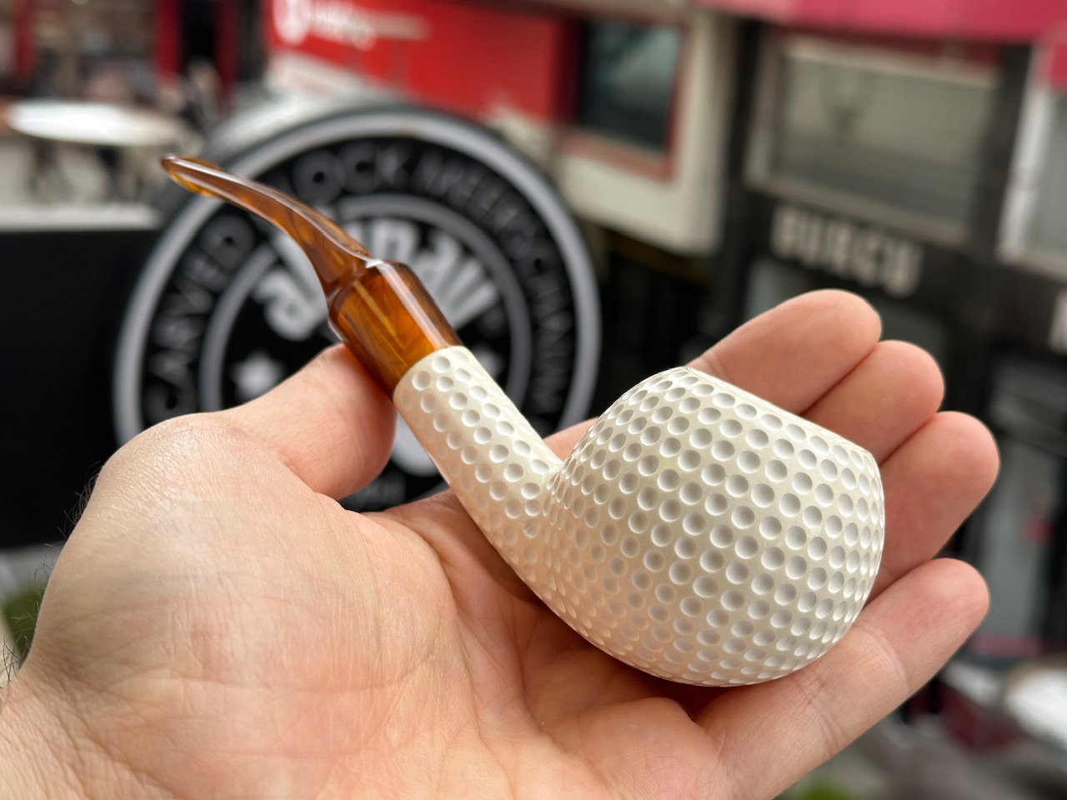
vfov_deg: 30.3
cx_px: 534
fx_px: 1480
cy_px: 400
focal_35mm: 48
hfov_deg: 39.7
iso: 64
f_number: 1.78
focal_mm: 6.86
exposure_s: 1/549
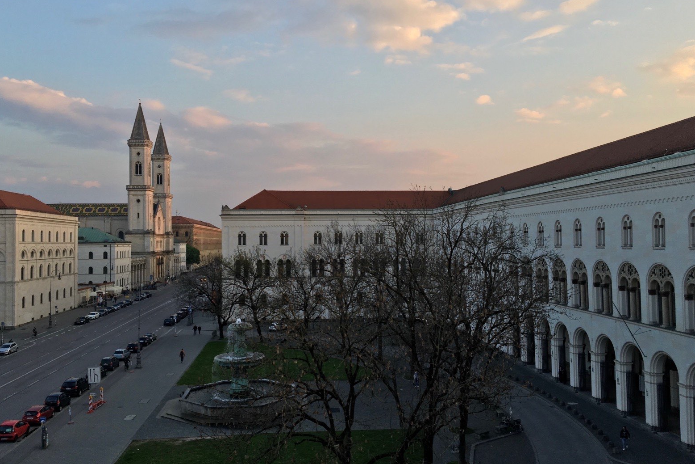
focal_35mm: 31
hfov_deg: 60.3
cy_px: 221
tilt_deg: +1.7
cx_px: 348
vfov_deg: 42.3
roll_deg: +0.5
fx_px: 598
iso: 25
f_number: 2.2
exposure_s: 1/231
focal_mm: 4.15
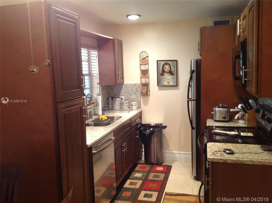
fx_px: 275
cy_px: 102
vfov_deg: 40.6
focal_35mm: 35
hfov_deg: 52.7
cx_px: 136
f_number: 2.4
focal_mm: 4.28
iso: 160
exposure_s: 1/15
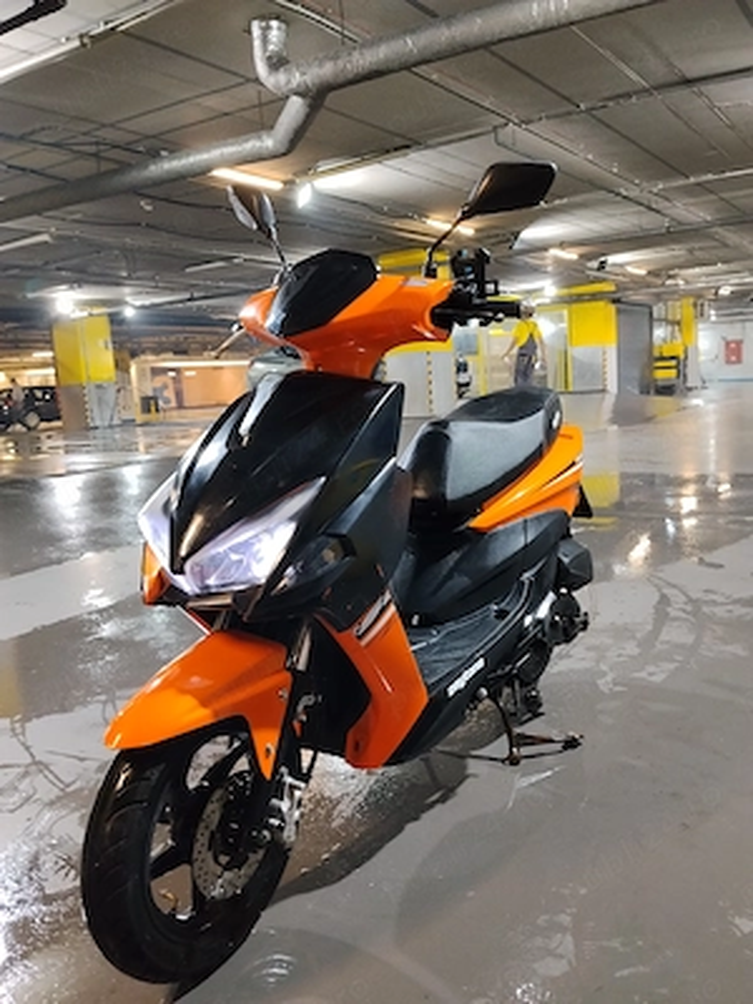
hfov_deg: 48.2
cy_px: 502
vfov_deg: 61.7
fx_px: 841
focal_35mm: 29
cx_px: 376
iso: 250
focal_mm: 4.22
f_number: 1.8
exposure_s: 1/33
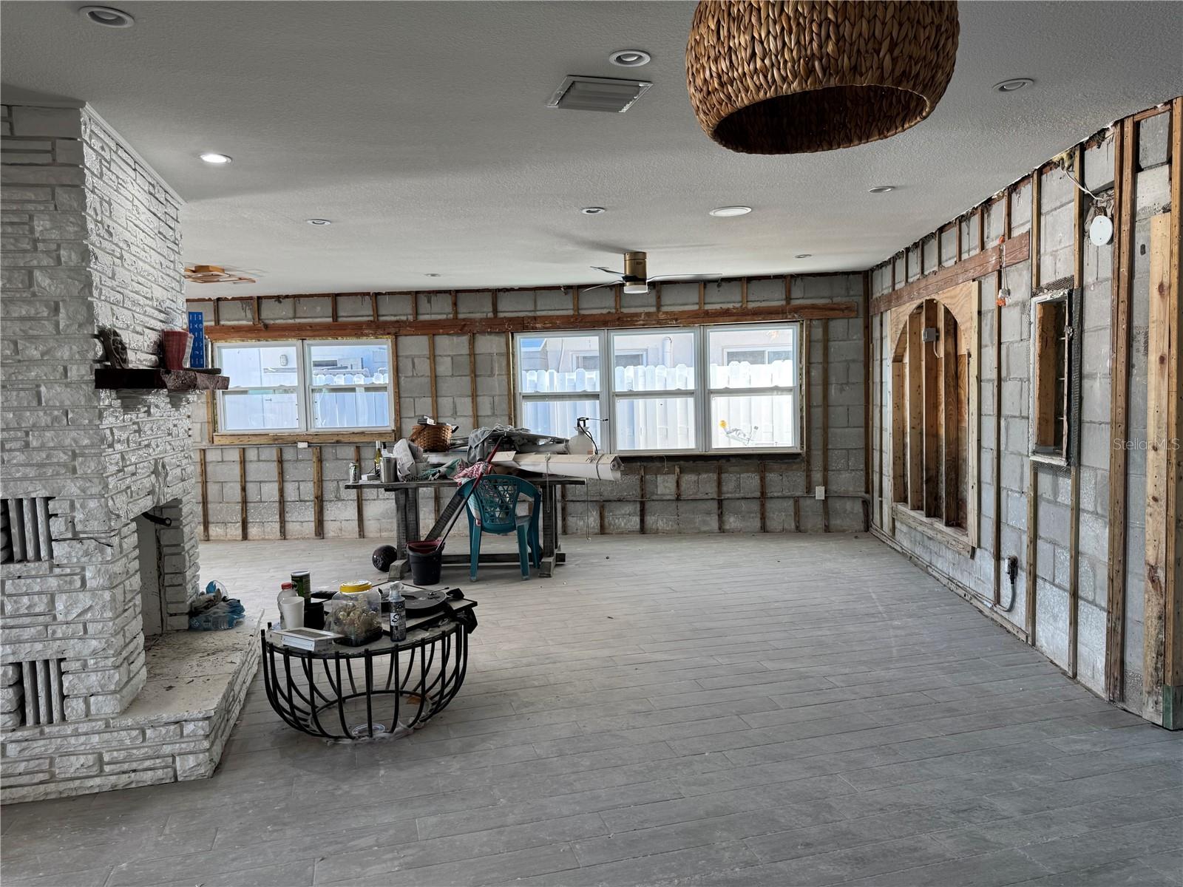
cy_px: 444
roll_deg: +0.7
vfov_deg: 56.8
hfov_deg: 71.6
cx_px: 592
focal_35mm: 24
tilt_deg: -3.7
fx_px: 820
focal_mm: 6.76
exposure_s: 1/162
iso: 80
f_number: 1.78
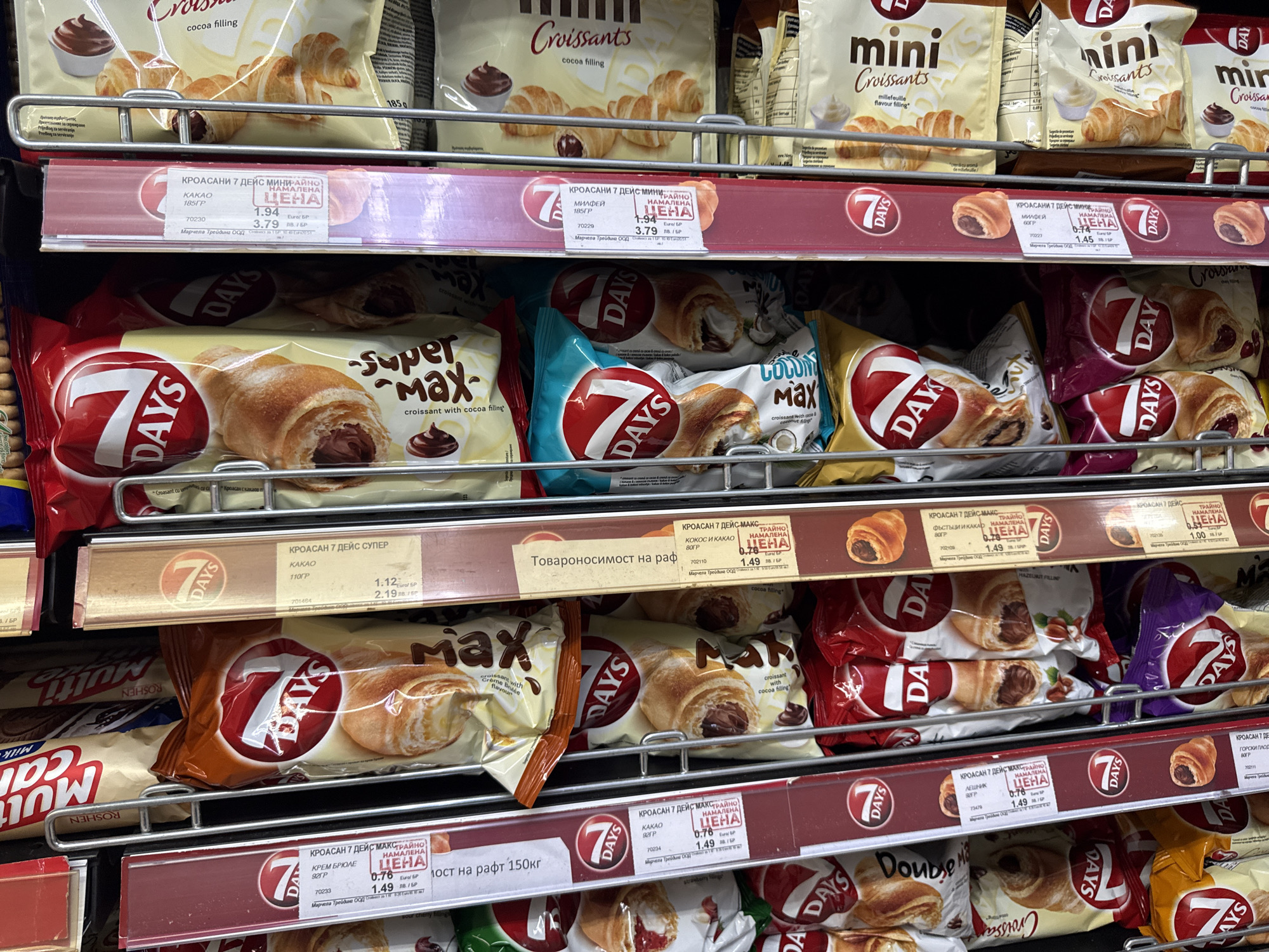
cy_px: 476
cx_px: 634
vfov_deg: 56.8
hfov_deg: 71.6
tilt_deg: -12.2
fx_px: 880
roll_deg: -0.9
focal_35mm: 24
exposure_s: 1/100
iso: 200
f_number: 1.78
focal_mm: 6.76
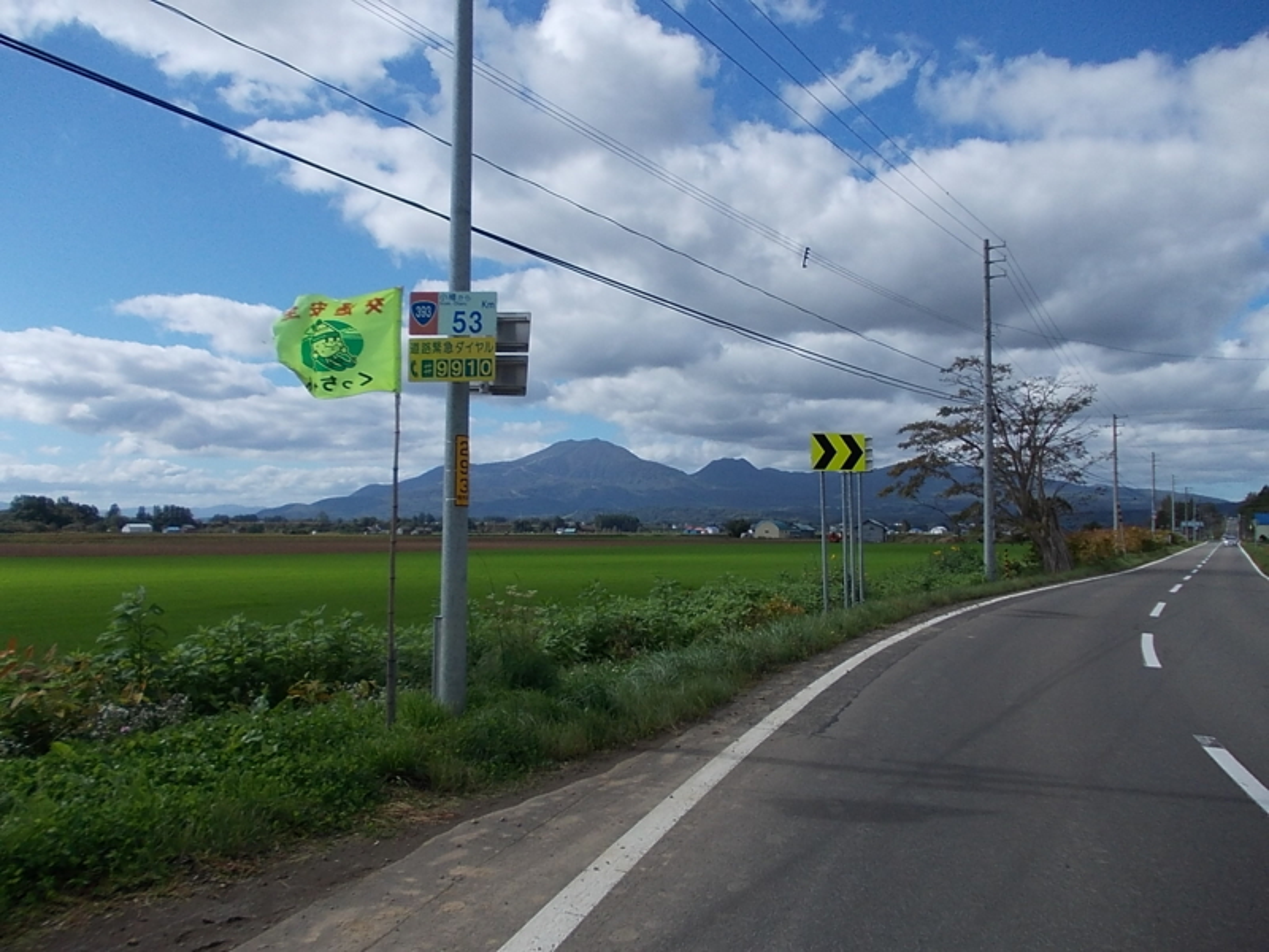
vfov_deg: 49.7
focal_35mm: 28
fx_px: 1026
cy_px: 476
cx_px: 634
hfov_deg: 63.4
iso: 80
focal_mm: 4
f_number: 5.4
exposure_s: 1/640
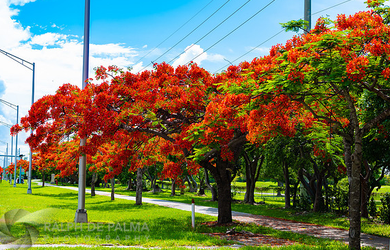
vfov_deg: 21.3
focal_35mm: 62
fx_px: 664
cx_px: 190
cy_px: 137
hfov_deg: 32.7
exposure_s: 1/100
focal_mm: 50
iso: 64
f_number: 7.1
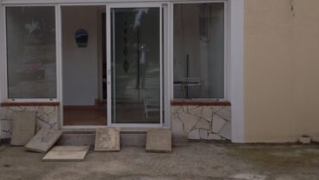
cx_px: 113
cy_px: 70
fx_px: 457
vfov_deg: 22.2
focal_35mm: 54
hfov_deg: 38.1
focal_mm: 4.28
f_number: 2.4
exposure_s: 1/1005
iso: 50
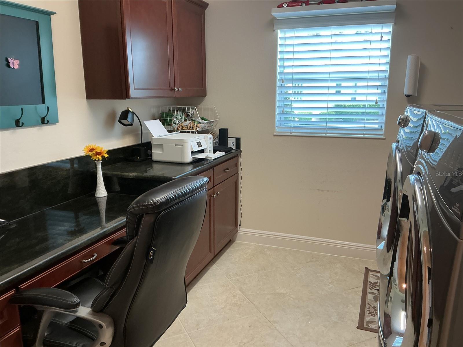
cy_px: 174
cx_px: 232
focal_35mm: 29
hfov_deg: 61.7
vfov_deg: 48.2
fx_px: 388
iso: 64
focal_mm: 3
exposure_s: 1/60
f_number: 1.8
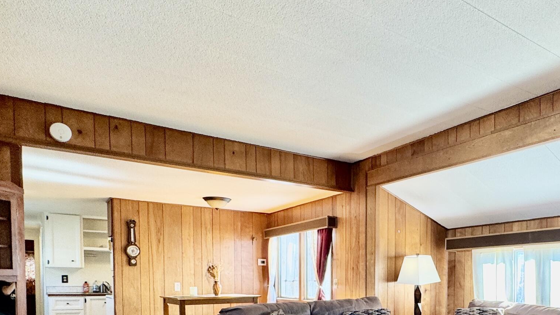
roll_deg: -0.6
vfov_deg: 35.9
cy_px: 300
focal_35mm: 30
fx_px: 445
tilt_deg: -4.0
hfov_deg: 61.9
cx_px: 394
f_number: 2.2
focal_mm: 2.22
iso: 100
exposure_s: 1/99
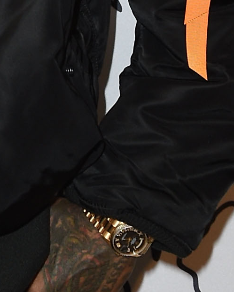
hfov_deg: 8.3
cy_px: -118
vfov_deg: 10.4
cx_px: -131
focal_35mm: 181
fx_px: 1566
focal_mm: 40
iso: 800
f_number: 7.1
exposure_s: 1/125
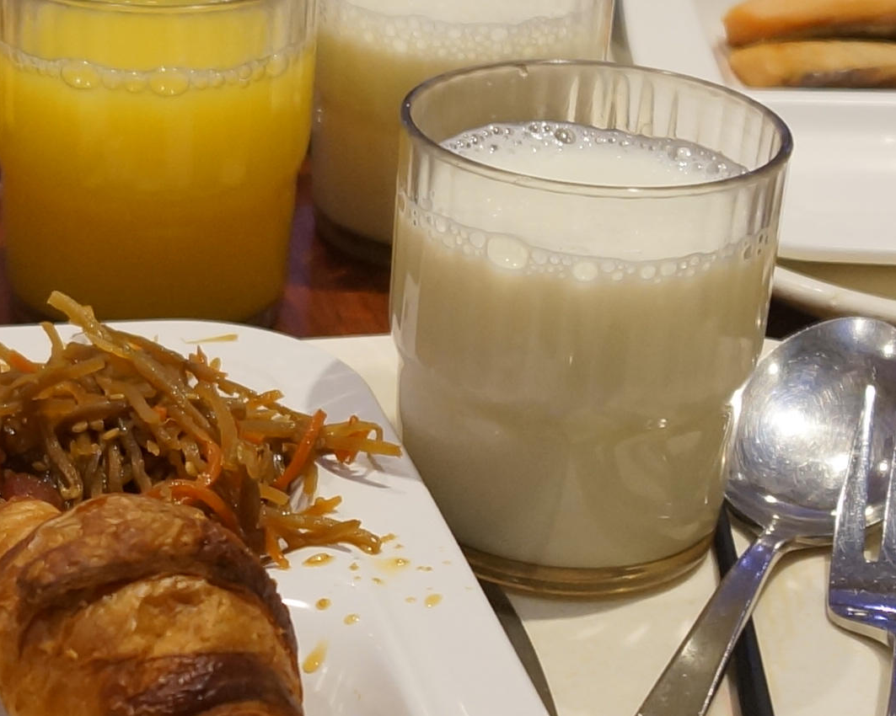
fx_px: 3102
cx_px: -37
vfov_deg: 13.2
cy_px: 357
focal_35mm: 117
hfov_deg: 16.1
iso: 400
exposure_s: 1/60
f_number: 4
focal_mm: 18
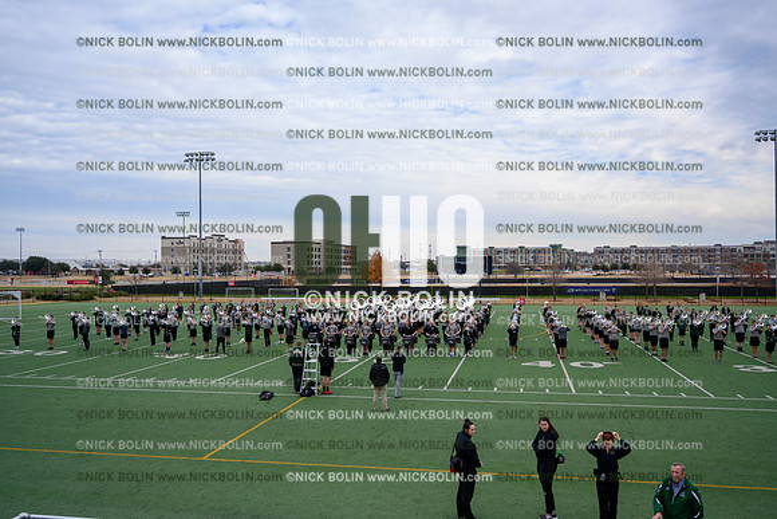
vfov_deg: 41.7
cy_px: 260
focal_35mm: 32
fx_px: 680
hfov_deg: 59.5
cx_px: 388
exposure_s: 1/800
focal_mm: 31.5
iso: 200
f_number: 4
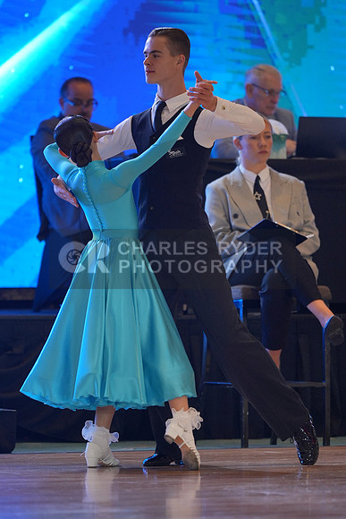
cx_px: 173
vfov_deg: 10.3
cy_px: 260
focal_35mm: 200
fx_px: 2881
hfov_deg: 6.9
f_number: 2.8
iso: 1000
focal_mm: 200
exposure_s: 1/400
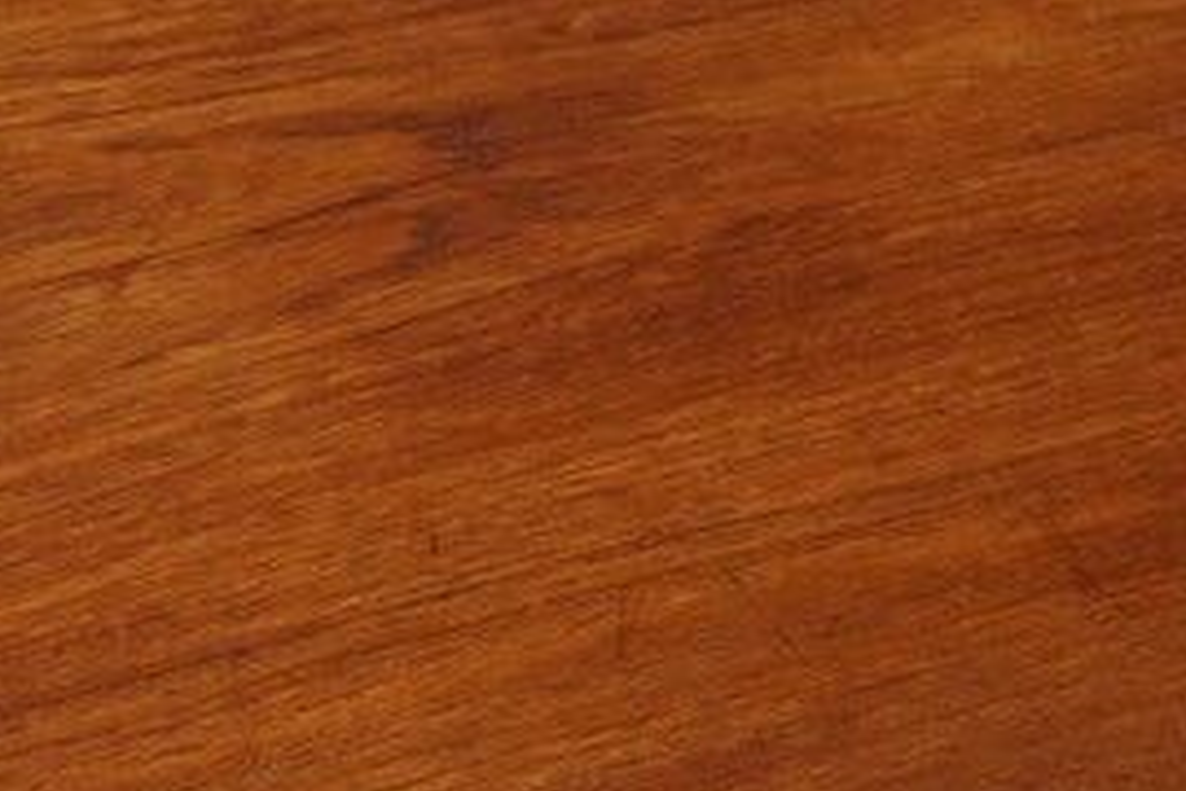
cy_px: 541
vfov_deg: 15.3
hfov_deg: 22.5
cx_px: 224
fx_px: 2932
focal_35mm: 89
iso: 125
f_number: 4
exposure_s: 1/160
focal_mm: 16
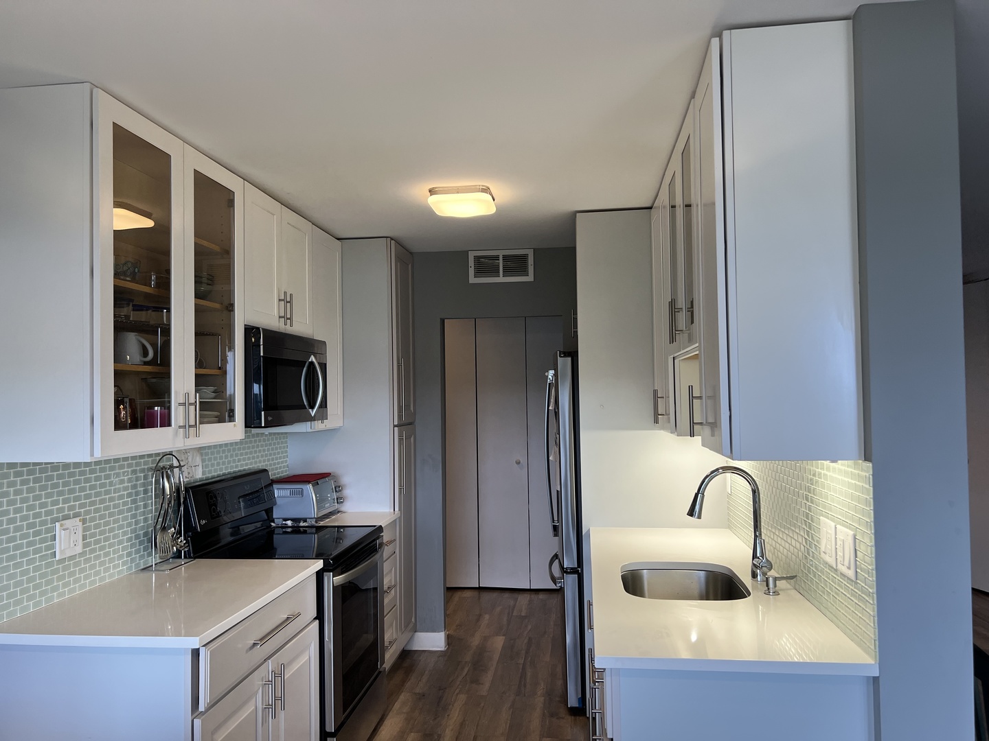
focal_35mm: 26
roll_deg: +1.1
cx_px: 494
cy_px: 370
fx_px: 743
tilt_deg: +1.6
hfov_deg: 67.3
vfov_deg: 53.1
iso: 64
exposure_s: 1/120
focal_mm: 5.7
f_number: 1.5
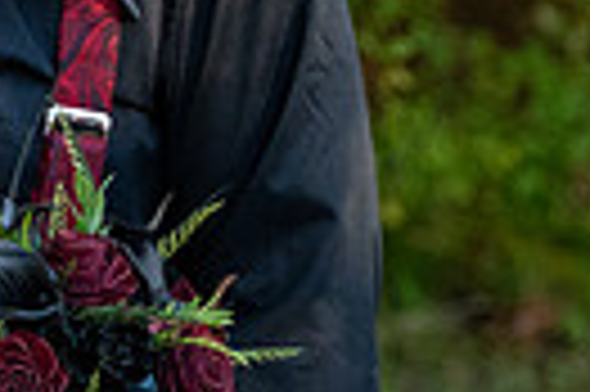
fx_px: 5091
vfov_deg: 4.4
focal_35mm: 311
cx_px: -306
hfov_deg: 6.5
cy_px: -135
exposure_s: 1/5000
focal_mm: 70
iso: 6400
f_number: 4
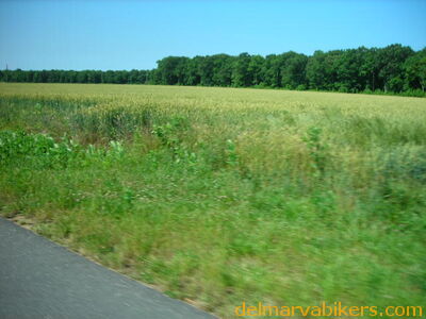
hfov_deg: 49.0
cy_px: 160
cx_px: 213
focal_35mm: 38
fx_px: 468
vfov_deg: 37.7
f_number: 3.2
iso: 50
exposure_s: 1/438
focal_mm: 6.3
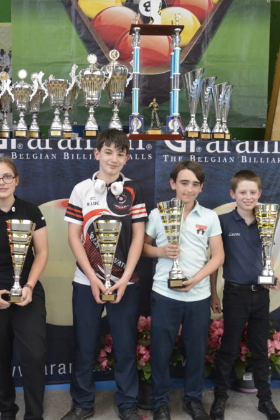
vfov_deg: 41.3
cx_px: 129
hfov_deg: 28.2
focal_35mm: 48
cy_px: 211
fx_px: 557
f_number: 3.8
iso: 560
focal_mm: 21
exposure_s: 1/60
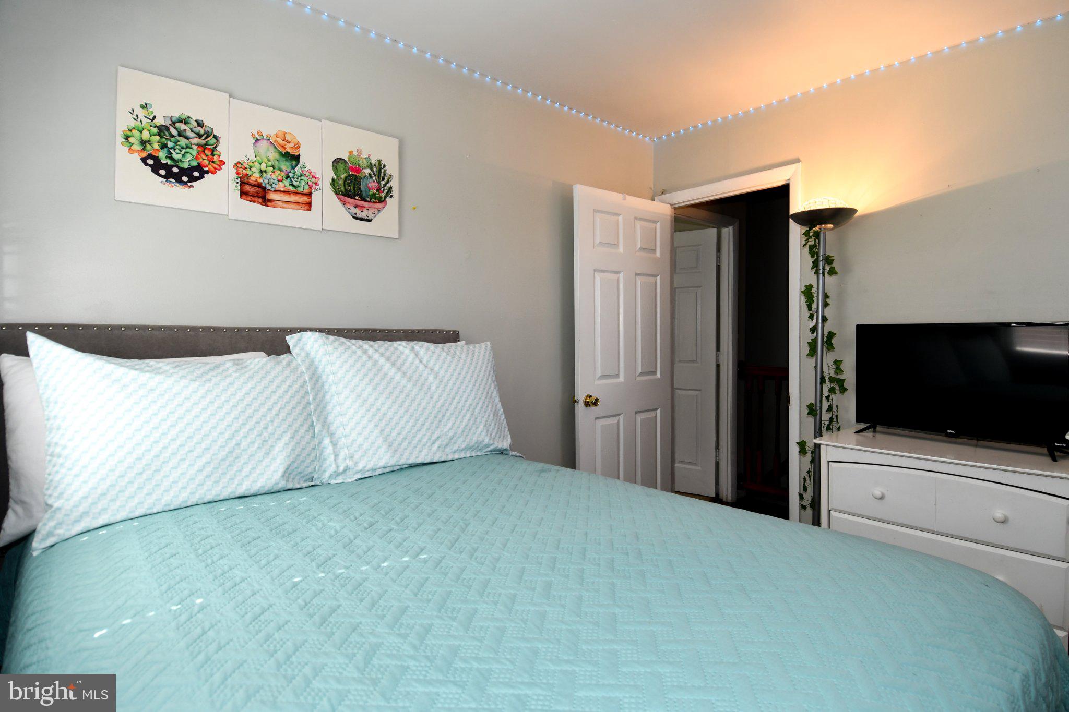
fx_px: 534
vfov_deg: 67.4
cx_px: 534
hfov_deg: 90.0
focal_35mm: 18
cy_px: 356
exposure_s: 1/125
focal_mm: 12
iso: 200
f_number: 5.6
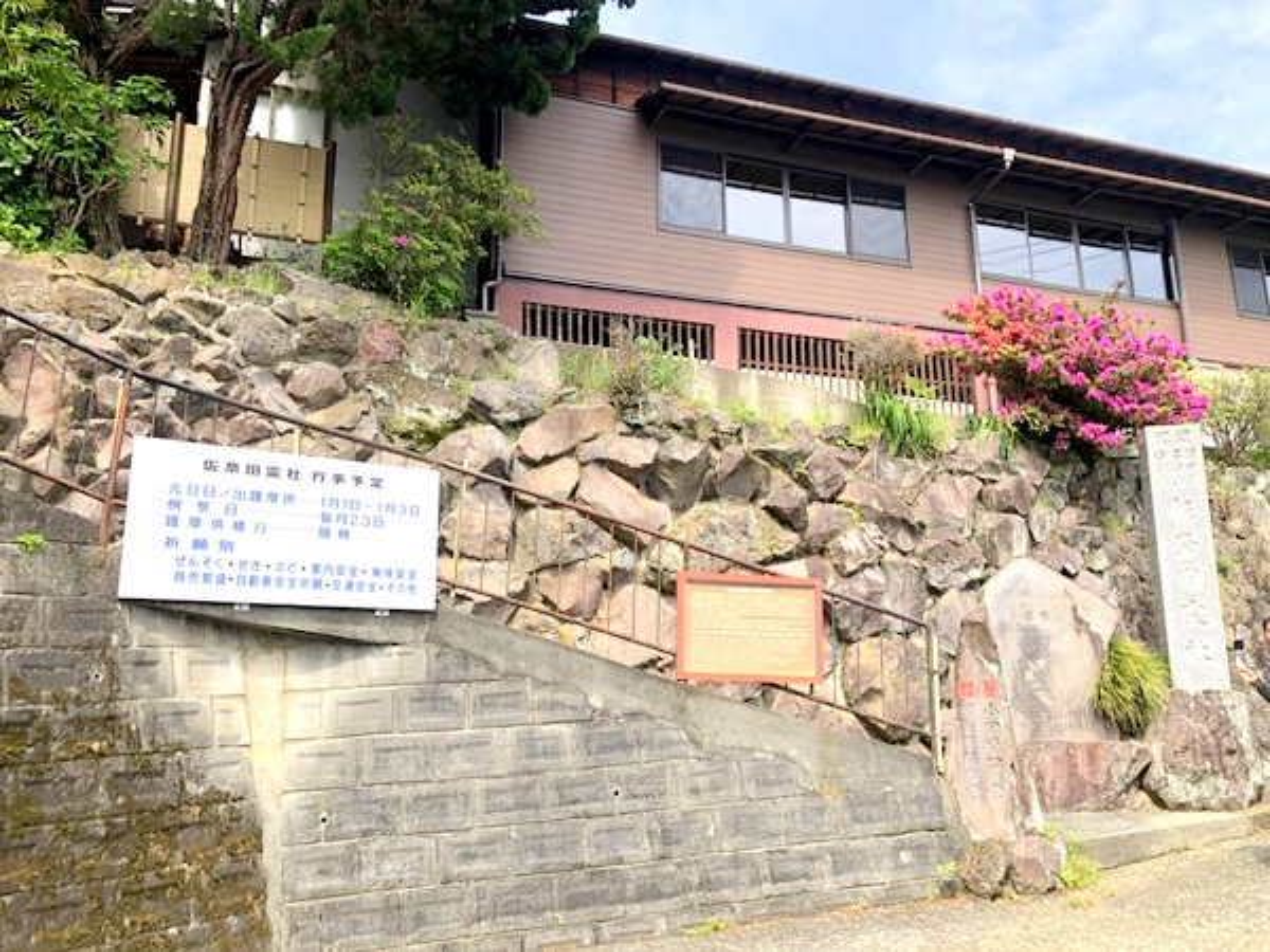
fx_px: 1027
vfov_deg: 49.7
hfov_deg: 63.4
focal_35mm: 28
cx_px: 635
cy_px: 476
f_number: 1.8
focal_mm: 3.99
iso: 20
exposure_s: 1/813
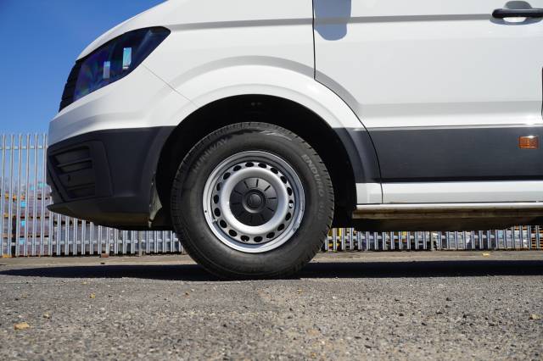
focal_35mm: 44
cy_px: 180
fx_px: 656
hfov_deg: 45.0
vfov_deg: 30.8
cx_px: 272
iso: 100
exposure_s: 1/125
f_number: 9.5
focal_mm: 29
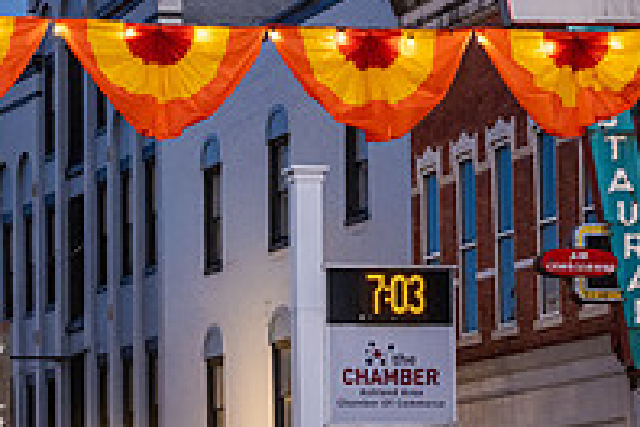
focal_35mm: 229
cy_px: 383
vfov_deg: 6.0
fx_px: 4071
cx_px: -10
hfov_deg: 8.9
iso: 2000
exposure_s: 1/40
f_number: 7.1
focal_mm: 78
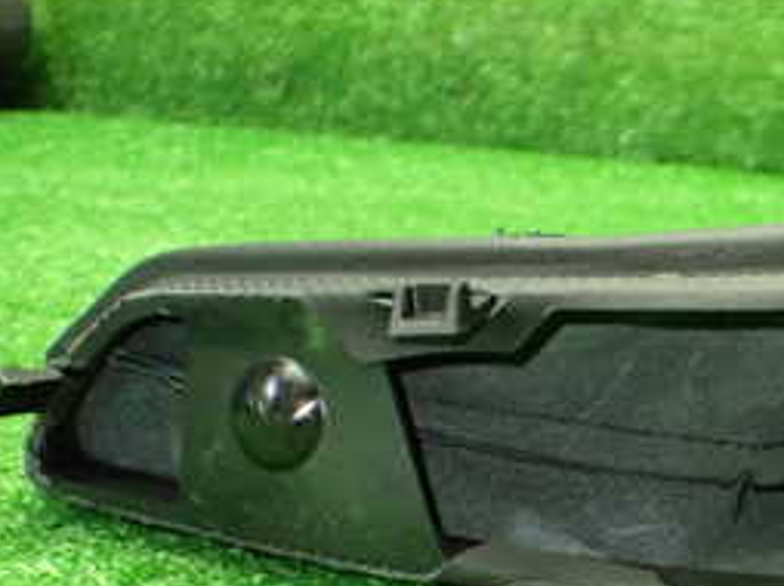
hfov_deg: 25.3
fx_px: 1607
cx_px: 874
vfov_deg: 20.4
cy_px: 503
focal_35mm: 71
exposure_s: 1/80
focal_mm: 5.4
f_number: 2.3
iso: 800
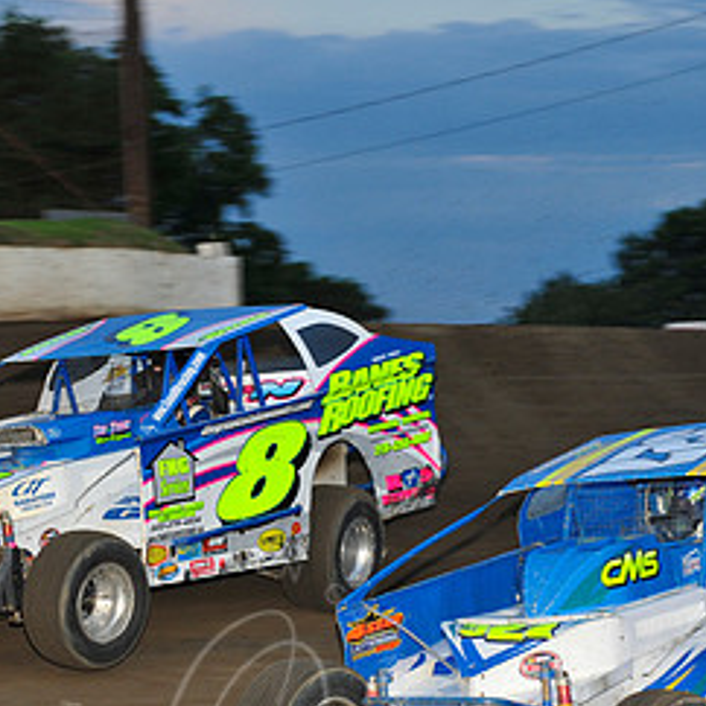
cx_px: 233
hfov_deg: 10.0
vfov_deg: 10.0
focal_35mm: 175
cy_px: 458
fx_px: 4038
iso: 640
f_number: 6.3
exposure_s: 1/320
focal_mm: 86
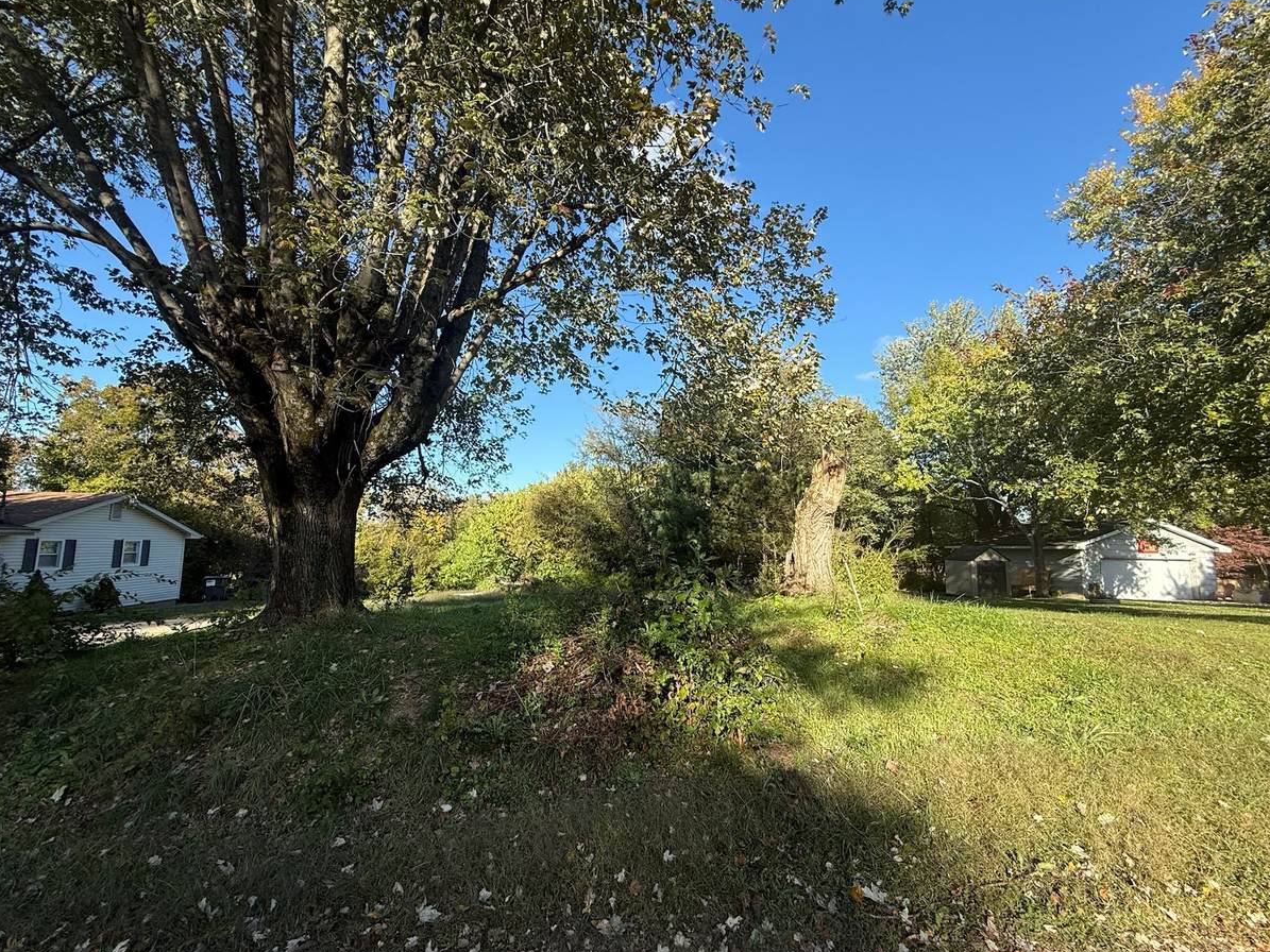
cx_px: 643
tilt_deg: +7.3
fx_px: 550
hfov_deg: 98.2
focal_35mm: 15
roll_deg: -1.3
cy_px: 489
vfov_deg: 81.7
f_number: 2.2
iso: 50
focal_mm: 2.22
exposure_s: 1/779
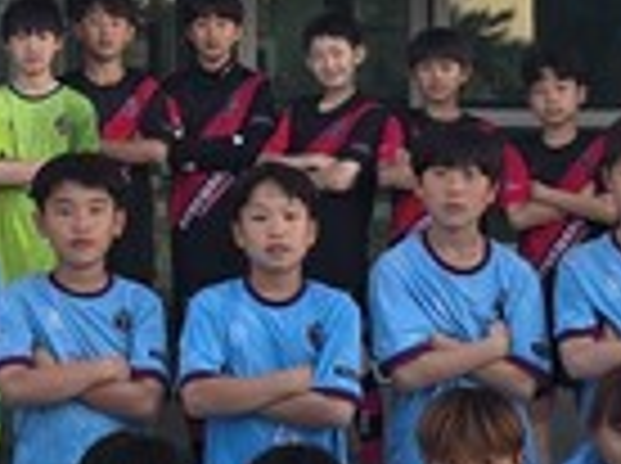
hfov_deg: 16.5
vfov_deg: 12.5
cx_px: -9
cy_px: -16
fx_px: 2095
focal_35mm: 117
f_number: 1.7
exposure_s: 1/180
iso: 80
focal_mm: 6.3
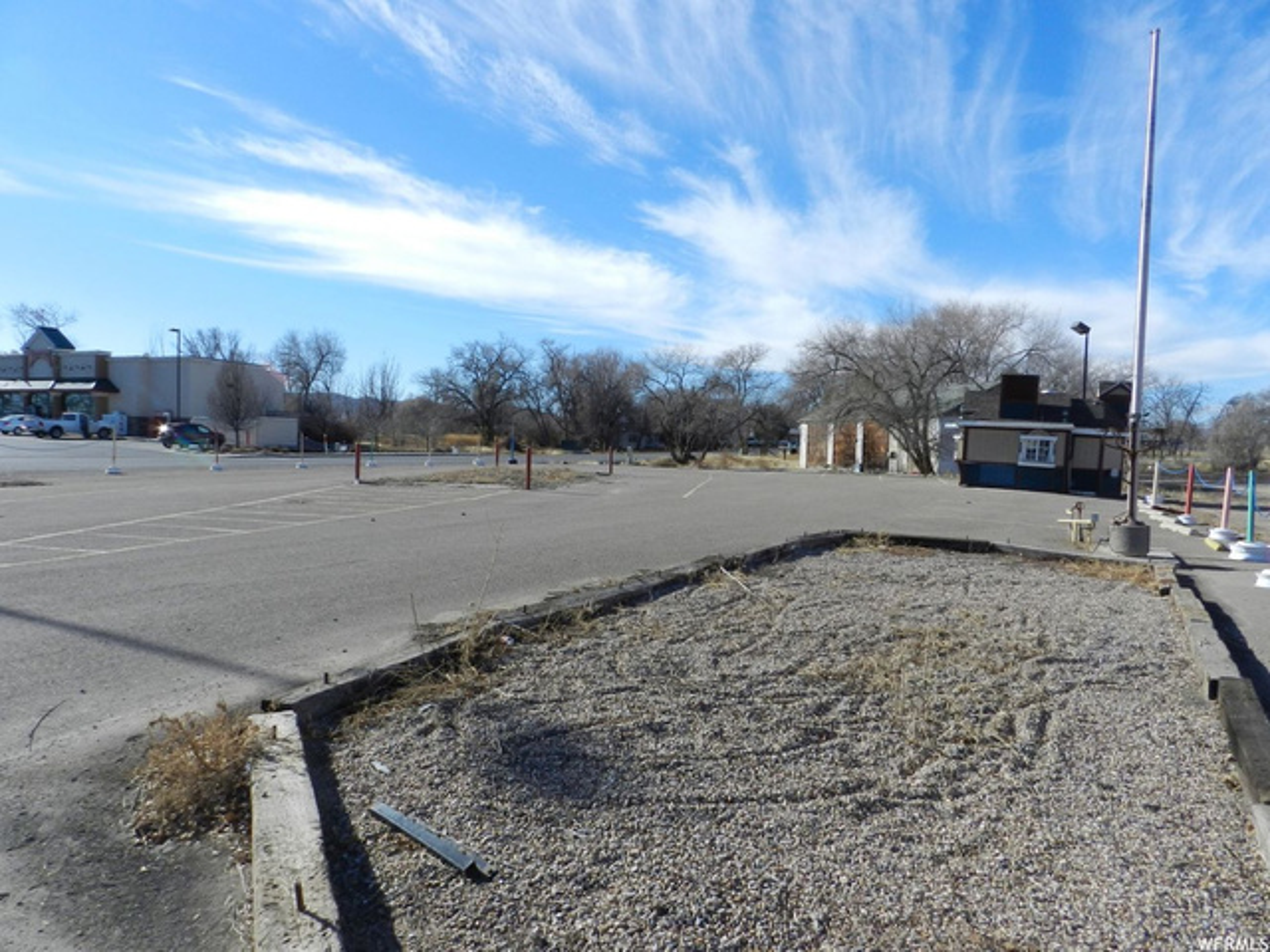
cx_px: 635
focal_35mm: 23
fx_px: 844
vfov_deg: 58.9
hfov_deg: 73.9
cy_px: 476
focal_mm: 4
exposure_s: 1/800
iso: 160
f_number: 4.5
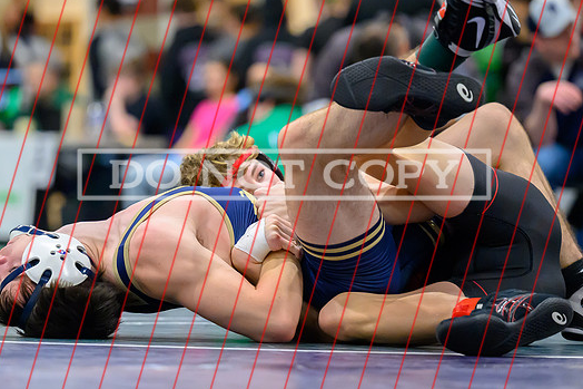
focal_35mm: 209
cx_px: 237
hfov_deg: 9.8
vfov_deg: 6.6
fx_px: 3383
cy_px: 201
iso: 6400
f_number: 2.8
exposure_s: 1/640
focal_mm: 135
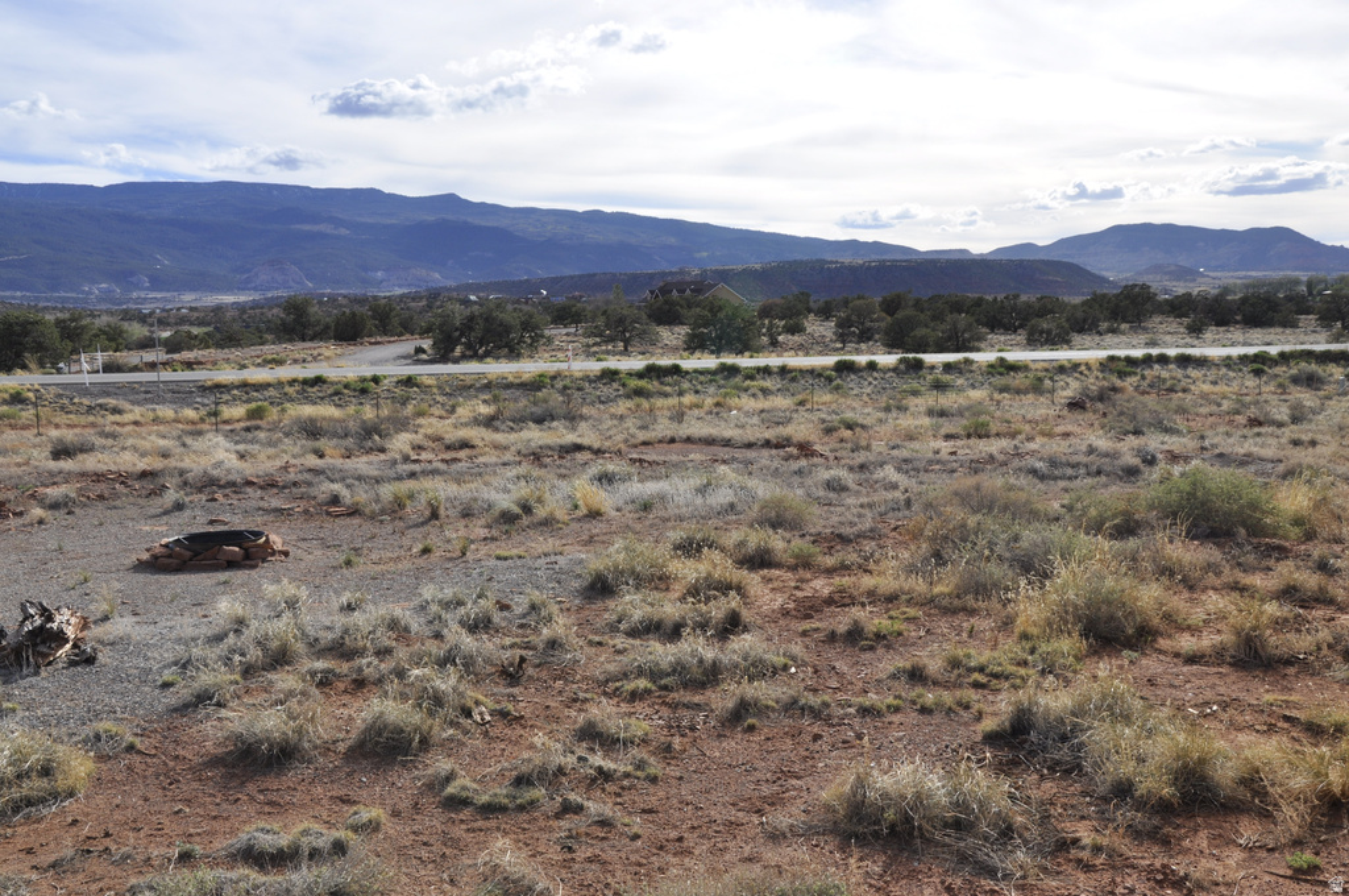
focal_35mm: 38
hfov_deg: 51.3
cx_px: 674
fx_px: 1403
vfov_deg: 35.4
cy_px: 448
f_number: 10
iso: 200
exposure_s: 1/400
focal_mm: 25
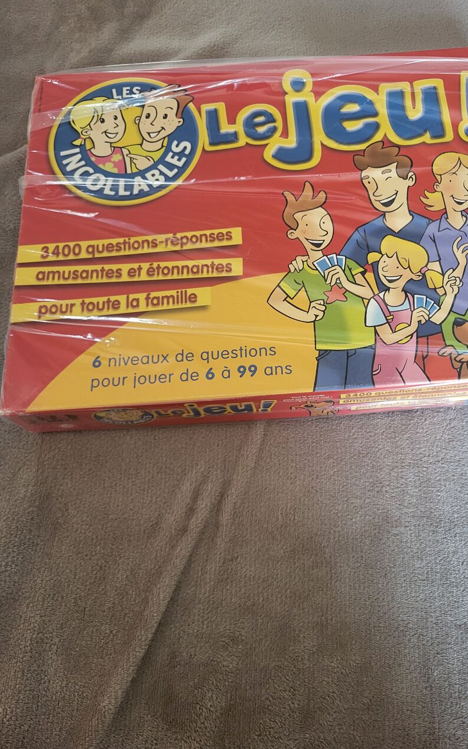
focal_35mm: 29
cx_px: 295
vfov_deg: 64.6
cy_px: 356
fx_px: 592
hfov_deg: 42.8
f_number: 1.8
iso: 250
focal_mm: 5.4
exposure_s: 1/50
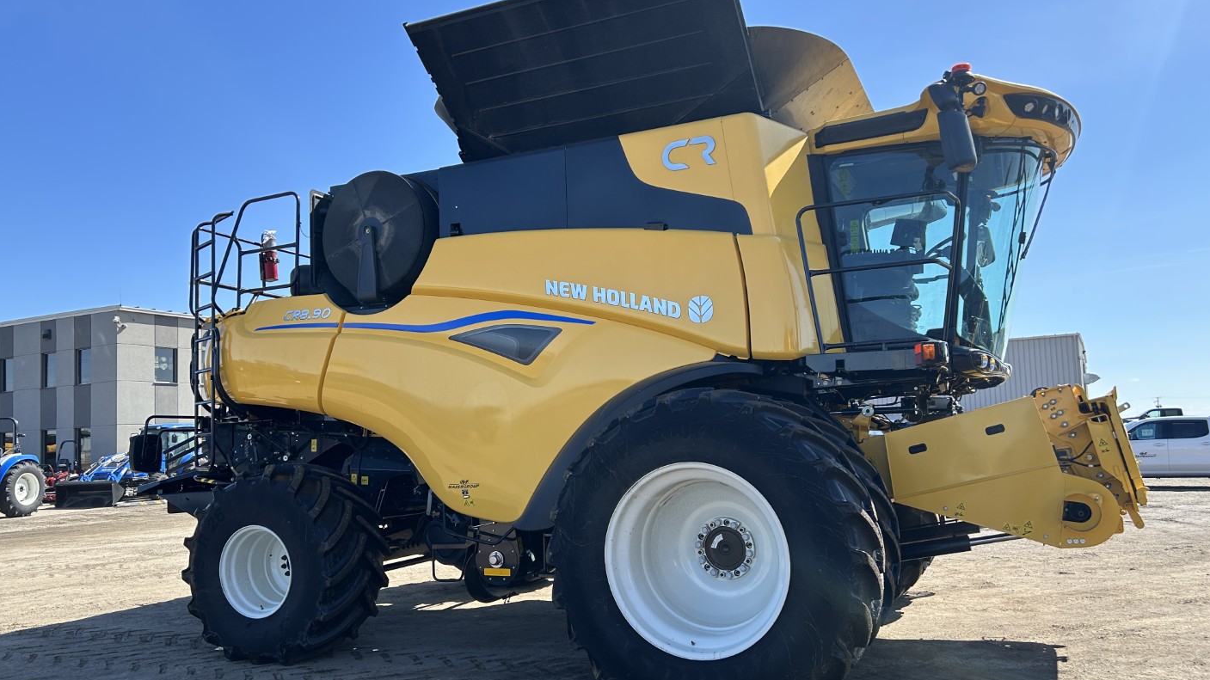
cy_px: 380
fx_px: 930
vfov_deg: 40.1
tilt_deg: +3.2
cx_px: 603
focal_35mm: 29
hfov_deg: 66.1
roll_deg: +2.0
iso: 50
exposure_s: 1/2123
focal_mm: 5.7
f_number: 1.5
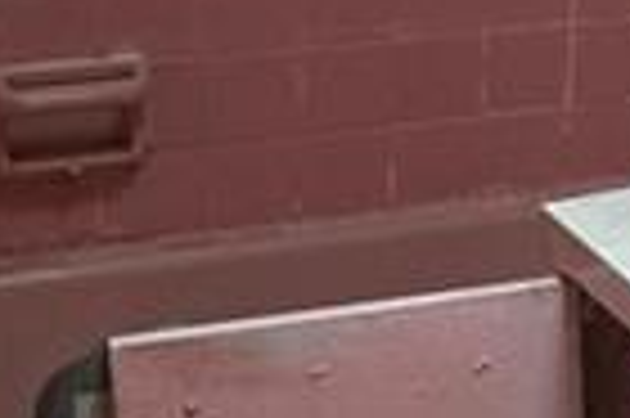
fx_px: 2290
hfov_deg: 14.7
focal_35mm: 131
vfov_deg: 10.4
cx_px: 914
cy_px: 9
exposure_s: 1/60
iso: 1000
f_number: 1.7
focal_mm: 6.3
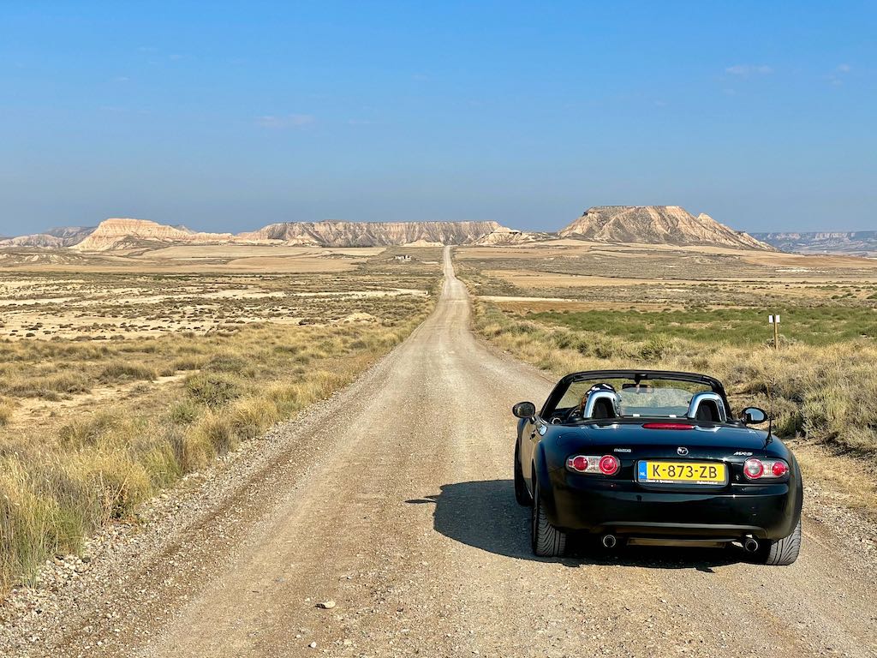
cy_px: 329
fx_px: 1317
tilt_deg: -3.1
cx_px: 438
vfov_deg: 28.0
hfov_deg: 36.8
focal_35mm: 52
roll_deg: -2.2
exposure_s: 1/1453
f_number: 2
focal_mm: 6
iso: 25
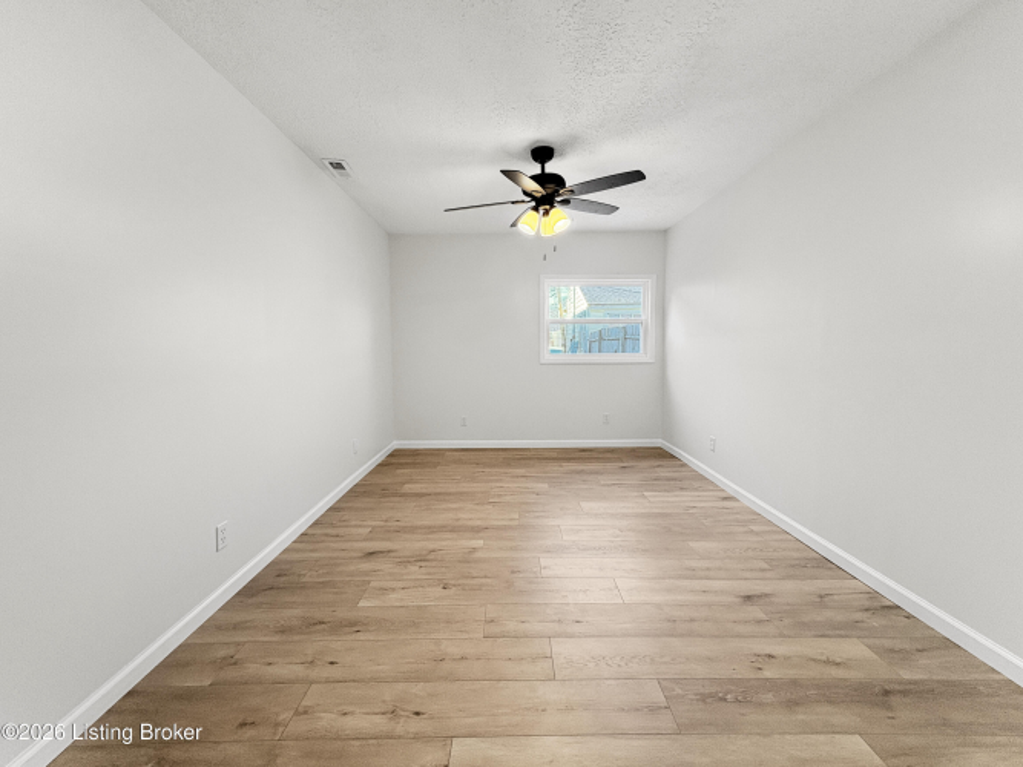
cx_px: 512
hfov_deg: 102.1
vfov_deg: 85.7
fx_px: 414
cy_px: 384
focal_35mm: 14
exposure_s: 1/120
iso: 160
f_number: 2.2
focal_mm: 2.22
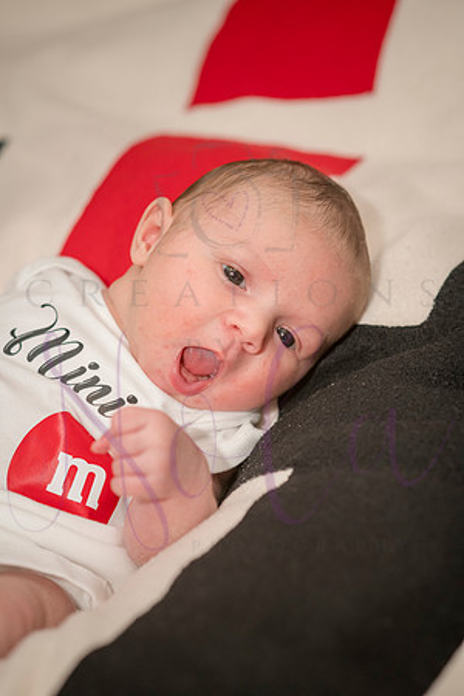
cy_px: 348
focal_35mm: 85
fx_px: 1643
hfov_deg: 16.1
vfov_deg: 23.9
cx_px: 232
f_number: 4
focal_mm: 85
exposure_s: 1/250
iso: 800
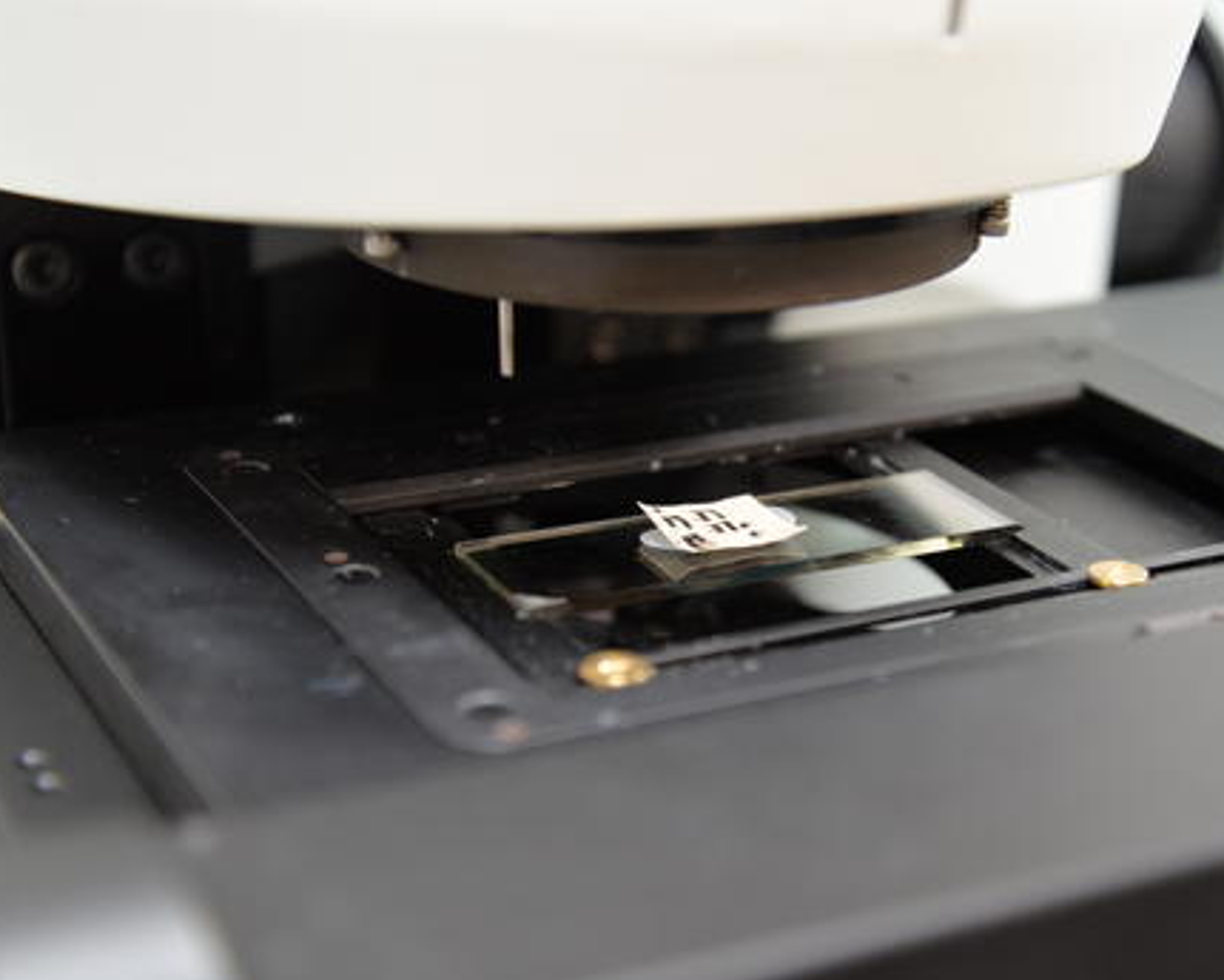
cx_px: 791
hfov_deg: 25.0
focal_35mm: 76
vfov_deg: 20.2
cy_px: 518
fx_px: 2753
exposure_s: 1/25
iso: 1600
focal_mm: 58
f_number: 4.5
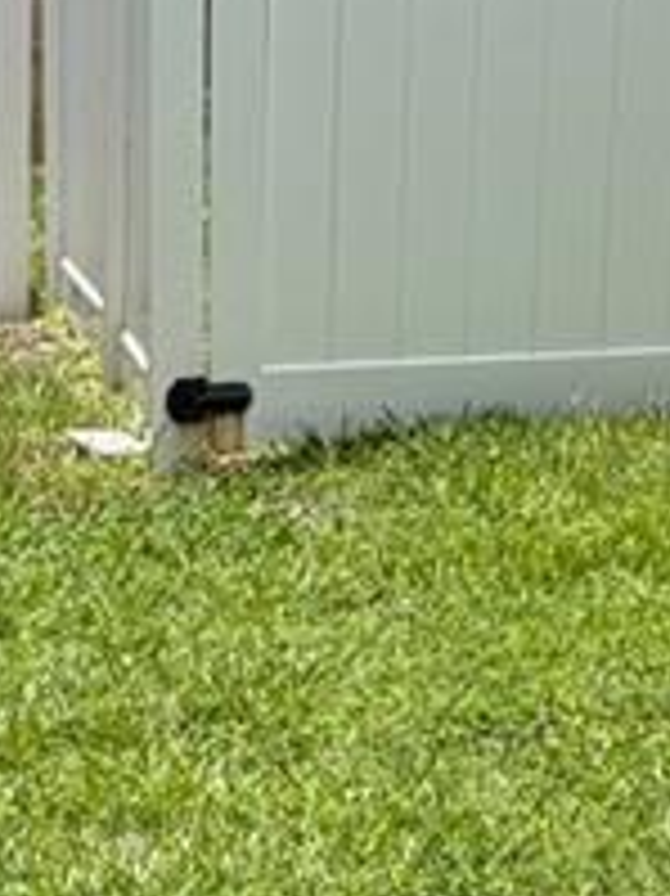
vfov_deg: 11.7
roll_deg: +4.3
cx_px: -895
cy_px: 1589
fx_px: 4056
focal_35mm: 157
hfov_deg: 8.7
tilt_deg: -17.5
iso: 50
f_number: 1.6
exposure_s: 1/2865
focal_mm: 5.96
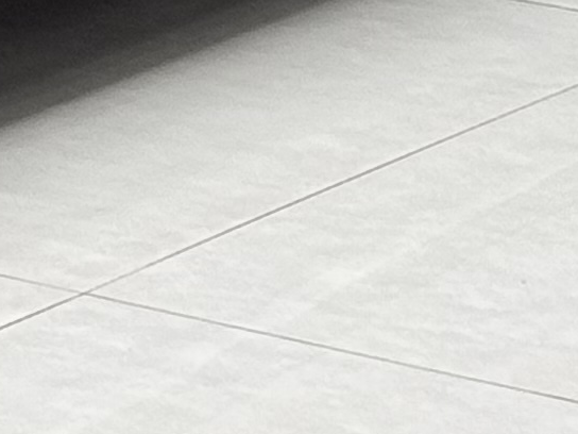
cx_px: -813
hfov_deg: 5.4
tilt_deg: -3.8
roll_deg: -1.0
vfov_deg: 4.0
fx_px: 5944
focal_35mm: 356
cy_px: -1065
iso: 160
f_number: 1.78
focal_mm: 6.76
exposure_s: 1/60
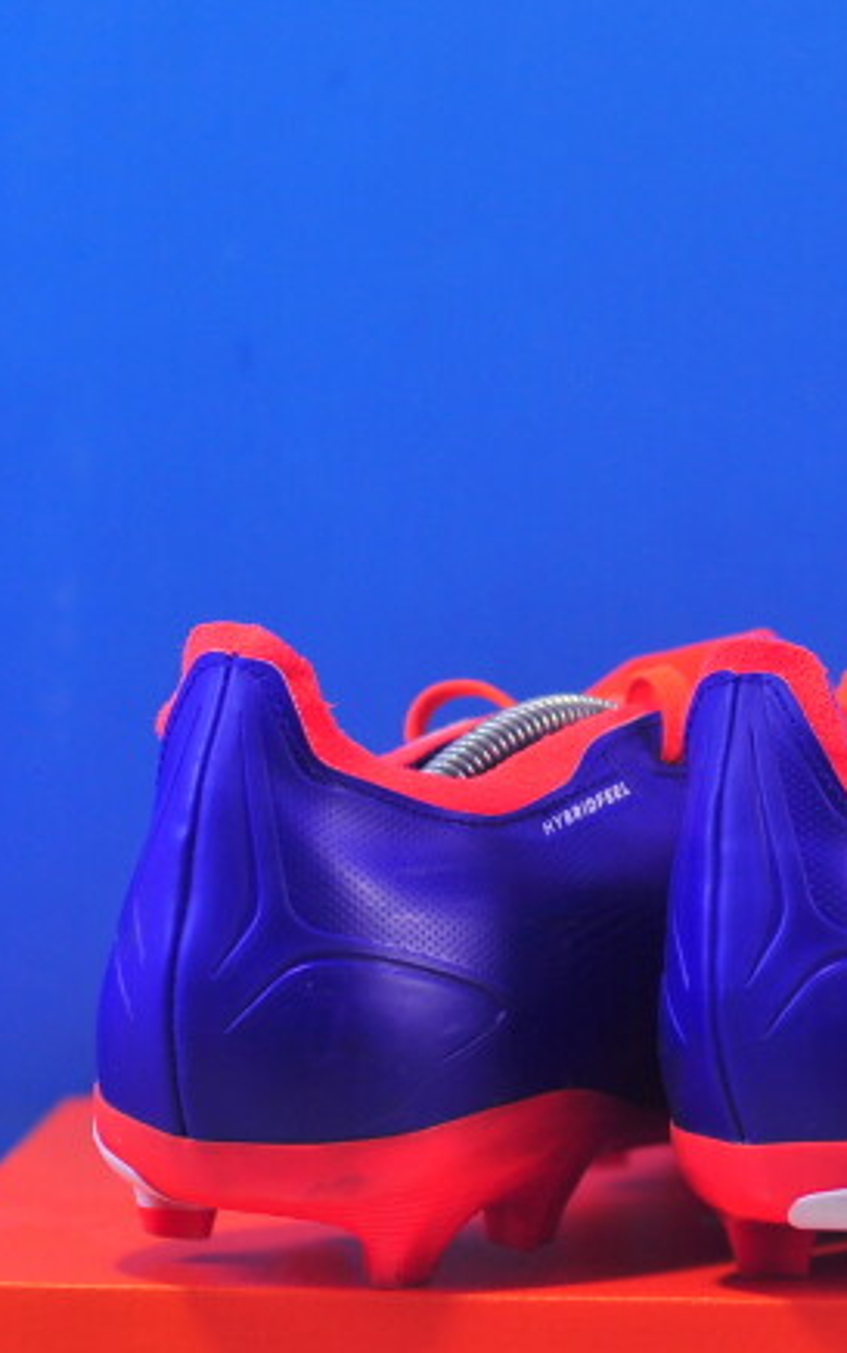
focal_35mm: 140
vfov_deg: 14.9
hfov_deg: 9.3
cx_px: 866
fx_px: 5164
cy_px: 641
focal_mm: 50
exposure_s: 1/320
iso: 250
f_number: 2.5
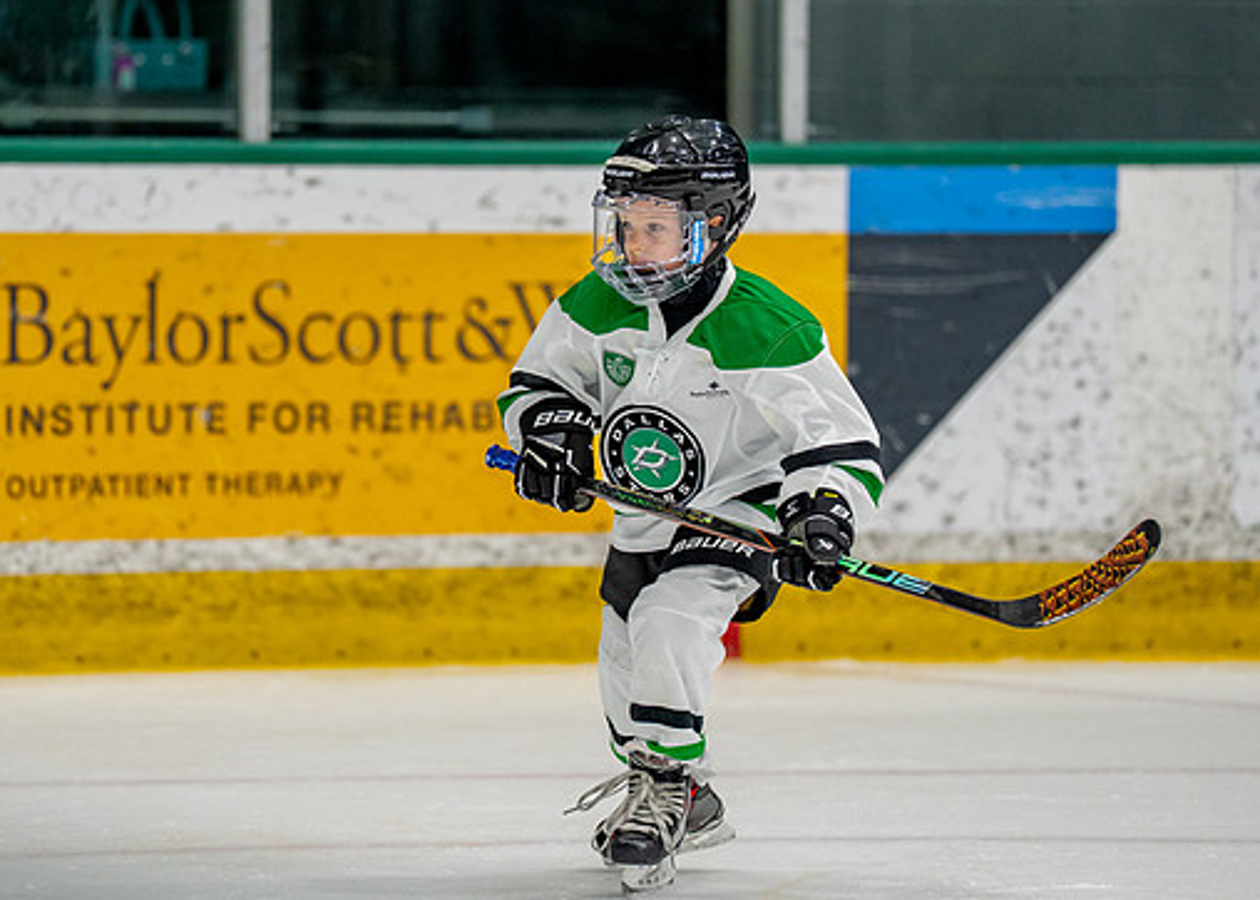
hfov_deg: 6.1
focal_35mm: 329
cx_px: 510
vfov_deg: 4.4
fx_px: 11772
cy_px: 418
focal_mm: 200
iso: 1000
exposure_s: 1/1250
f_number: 2.8
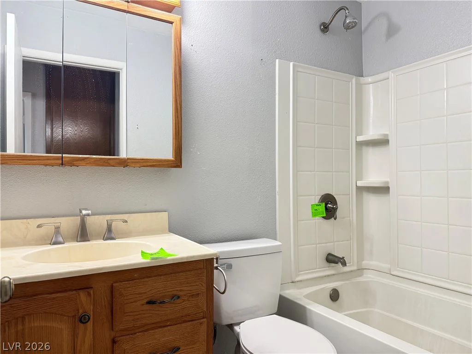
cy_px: 177
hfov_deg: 71.6
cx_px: 236
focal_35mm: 24
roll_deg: -0.1
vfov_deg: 56.8
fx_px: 327
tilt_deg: +0.9
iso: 250
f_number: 1.78
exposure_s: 1/60
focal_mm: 6.76
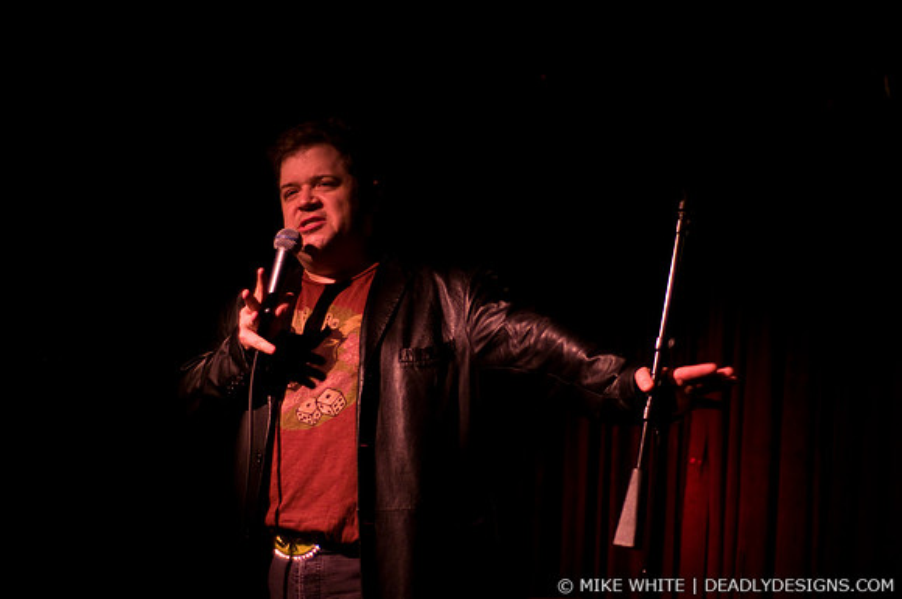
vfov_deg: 18.1
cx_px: 451
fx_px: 1877
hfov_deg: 27.0
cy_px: 300
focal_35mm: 75
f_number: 1.8
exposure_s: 1/100
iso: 1000
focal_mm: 50
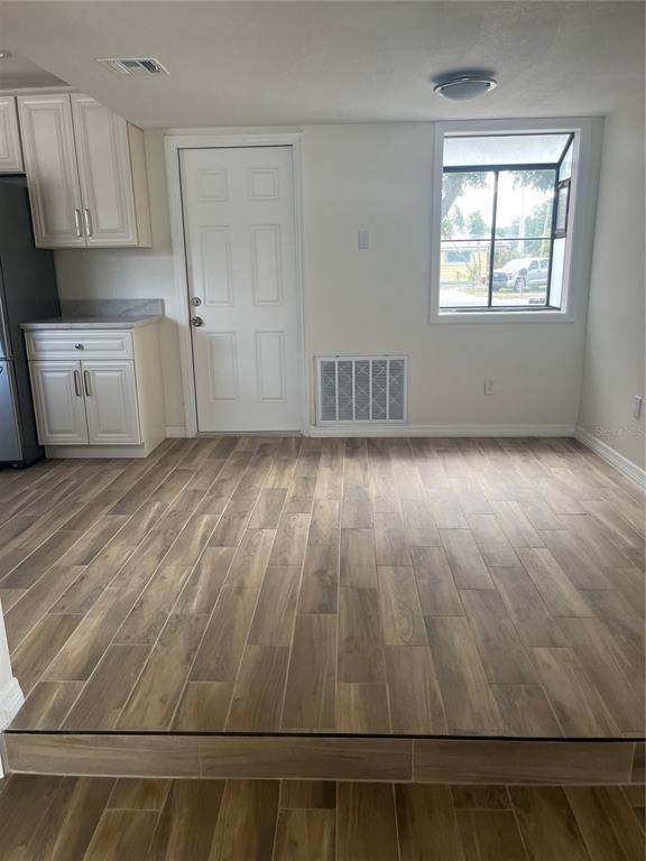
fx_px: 647
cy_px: 430
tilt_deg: -15.3
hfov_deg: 53.1
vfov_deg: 67.3
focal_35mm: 26
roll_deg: +2.3
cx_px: 323
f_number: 1.6
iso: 125
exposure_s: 1/121
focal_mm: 5.1
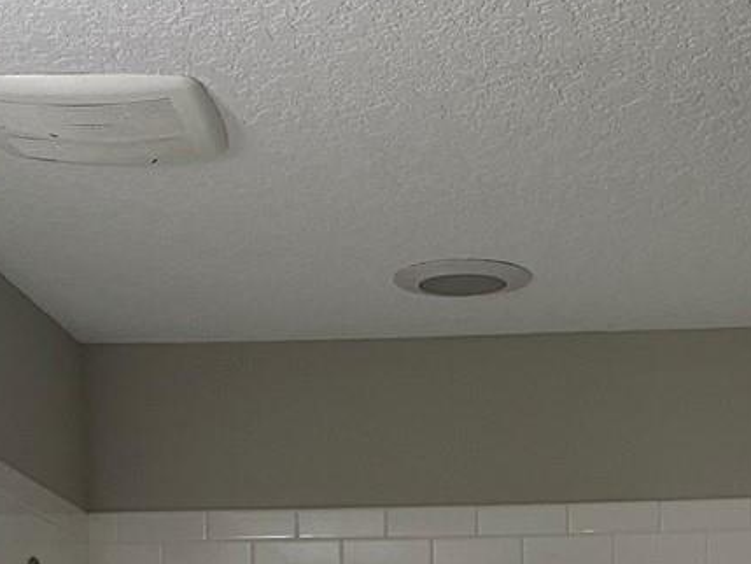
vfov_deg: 13.8
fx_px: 2105
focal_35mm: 97
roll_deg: +0.2
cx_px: 509
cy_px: 974
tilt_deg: -3.2
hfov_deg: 20.2
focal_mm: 4.25
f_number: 1.8
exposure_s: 1/60
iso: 80
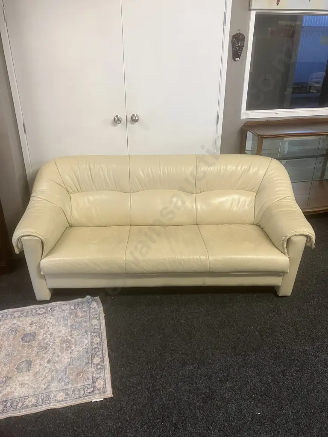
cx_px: 164
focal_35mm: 28
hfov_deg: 49.7
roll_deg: +0.5
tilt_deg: -25.4
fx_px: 354
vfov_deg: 63.4
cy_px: 218
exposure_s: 1/50
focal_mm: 3.99
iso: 125
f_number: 1.8
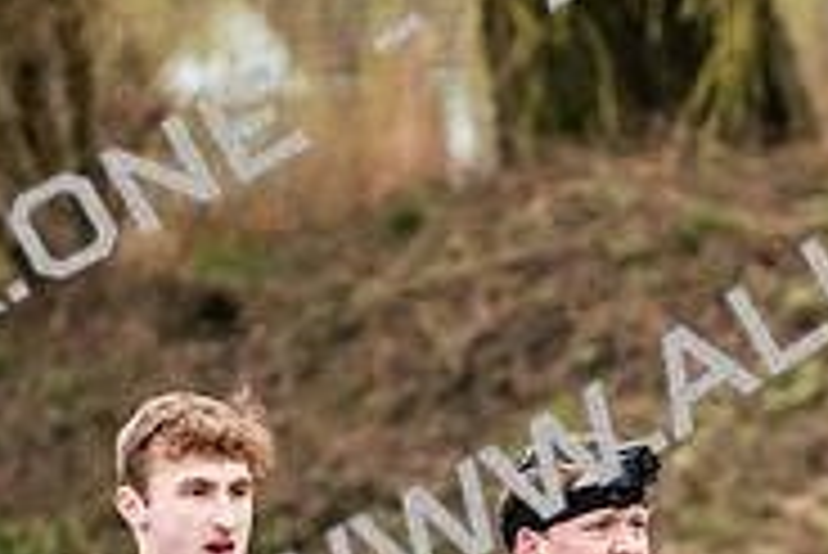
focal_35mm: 875
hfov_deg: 2.4
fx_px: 20140
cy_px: 669
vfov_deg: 1.6
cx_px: 778
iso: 5000
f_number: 6.3
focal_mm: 277
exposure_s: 1/2000
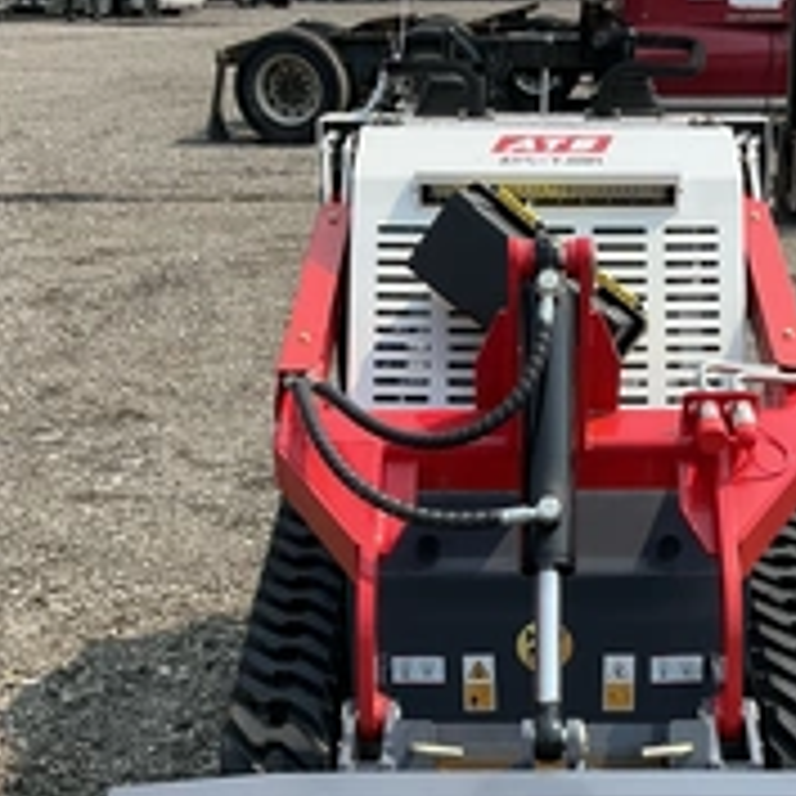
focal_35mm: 58
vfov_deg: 29.0
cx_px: 526
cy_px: 625
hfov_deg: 29.4
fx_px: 1509
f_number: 1.8
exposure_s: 1/1098
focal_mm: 3
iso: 25
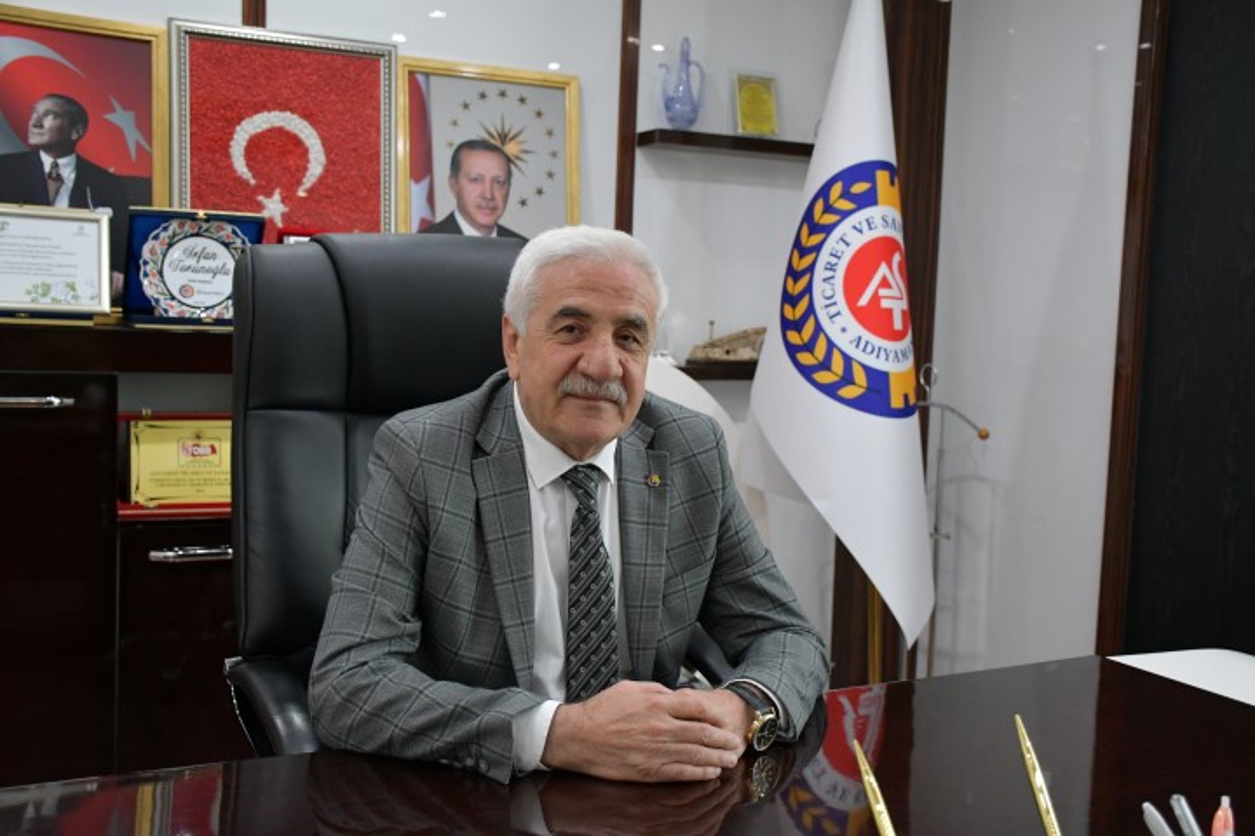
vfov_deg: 34.2
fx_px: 1359
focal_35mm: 39
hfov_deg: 49.6
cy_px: 418
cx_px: 628
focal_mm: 26
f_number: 3.8
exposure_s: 1/125
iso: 2800
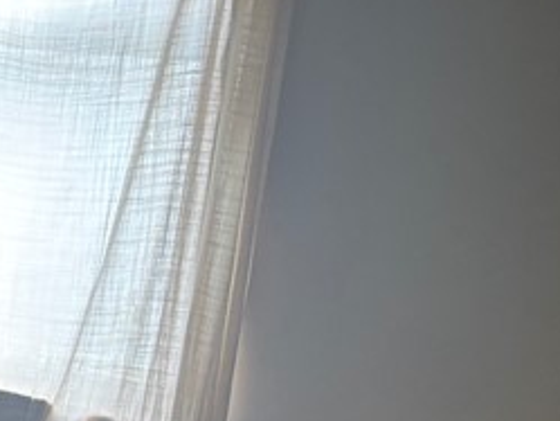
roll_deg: -1.3
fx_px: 1732
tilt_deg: -15.5
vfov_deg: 13.7
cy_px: 405
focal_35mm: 107
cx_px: -576
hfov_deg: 14.9
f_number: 1.6
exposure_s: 1/122
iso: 125
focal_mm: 5.96
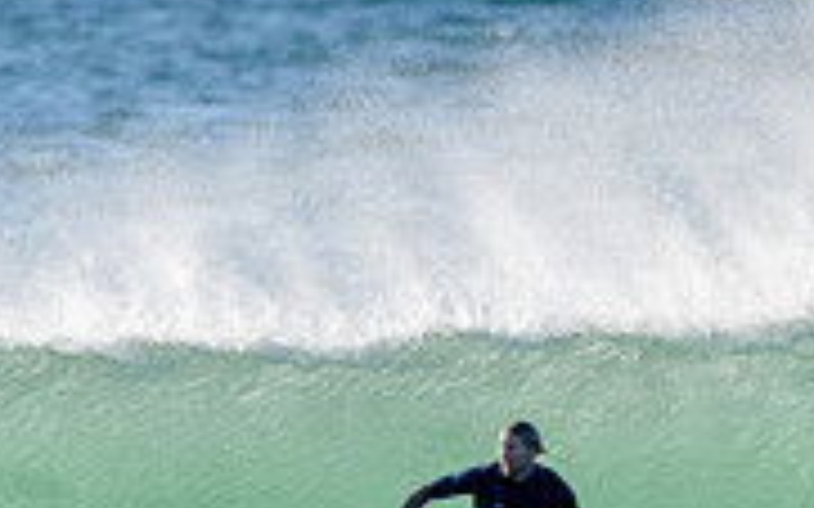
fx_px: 44177
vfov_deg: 0.7
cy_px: 438
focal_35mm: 1992
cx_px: 430
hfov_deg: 1.1
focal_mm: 500
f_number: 5.6
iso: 180
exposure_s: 1/1250
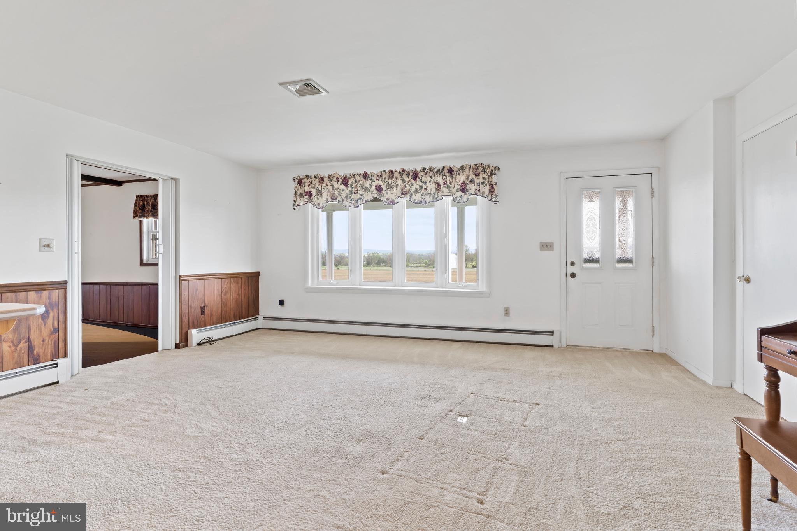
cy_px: 266
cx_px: 398
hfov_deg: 90.0
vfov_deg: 67.4
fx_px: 398
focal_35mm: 18
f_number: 8
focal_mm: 18
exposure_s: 1/8
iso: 500
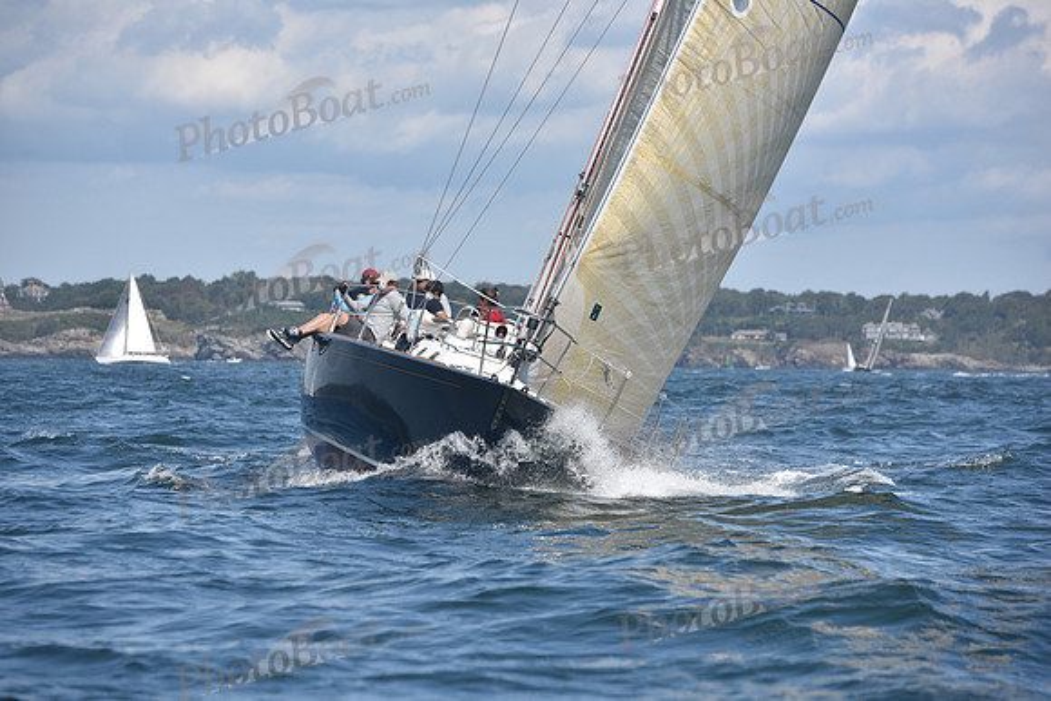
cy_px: 350
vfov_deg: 8.1
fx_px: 4964
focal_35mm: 170
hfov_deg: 12.1
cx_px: 526
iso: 250
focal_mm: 170
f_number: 6.3
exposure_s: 1/1000
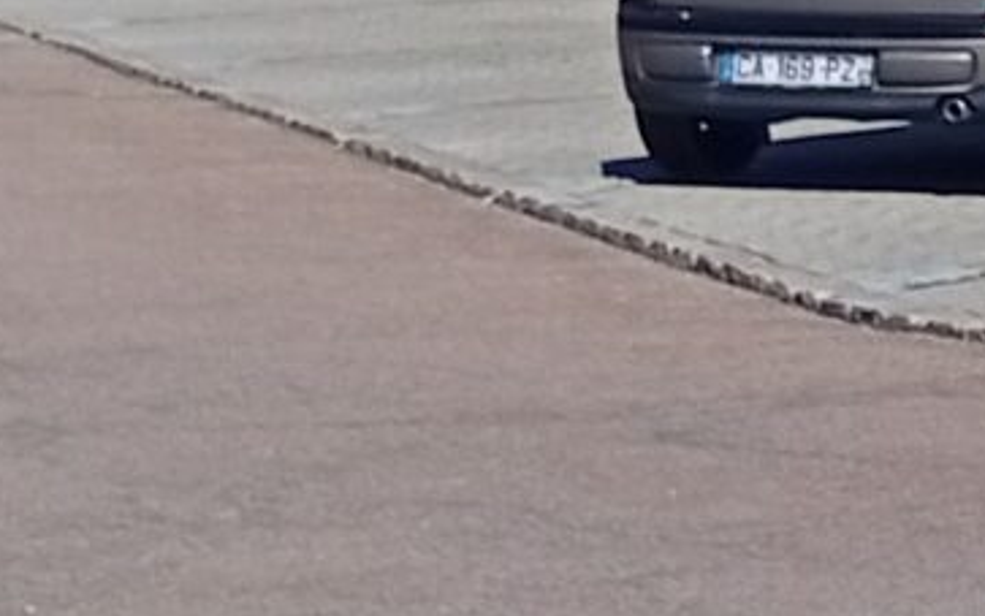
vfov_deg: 6.5
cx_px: 2673
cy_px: 49
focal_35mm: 202
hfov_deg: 8.9
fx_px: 5423
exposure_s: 1/1980
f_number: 1.8
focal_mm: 3.84
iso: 51
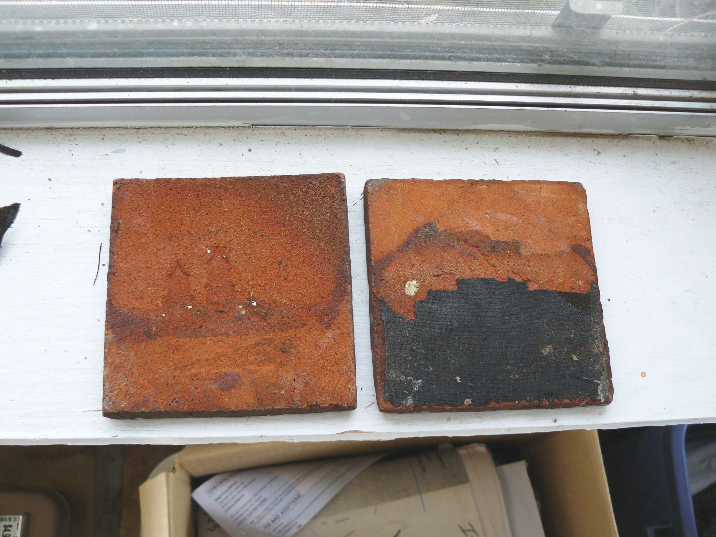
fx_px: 745
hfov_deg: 51.4
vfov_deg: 39.7
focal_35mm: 36
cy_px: 268
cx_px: 358
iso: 100
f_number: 2.8
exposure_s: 1/50
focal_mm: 6
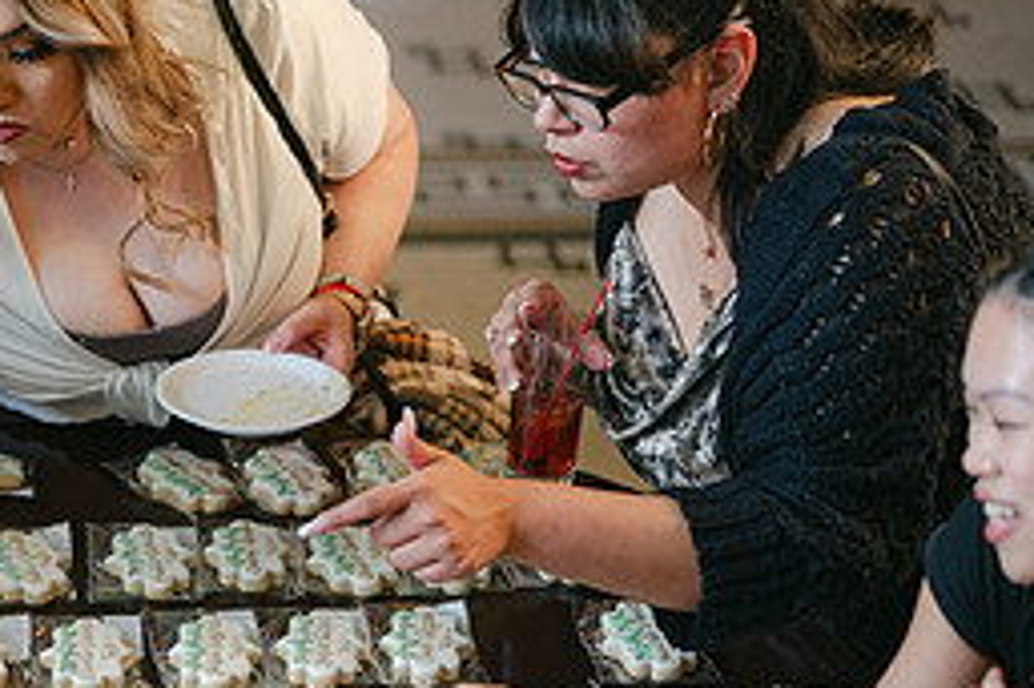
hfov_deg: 17.7
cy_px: 318
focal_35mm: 113
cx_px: -8
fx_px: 3243
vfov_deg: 12.1
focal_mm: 50
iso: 900
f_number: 1.8
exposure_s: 1/125
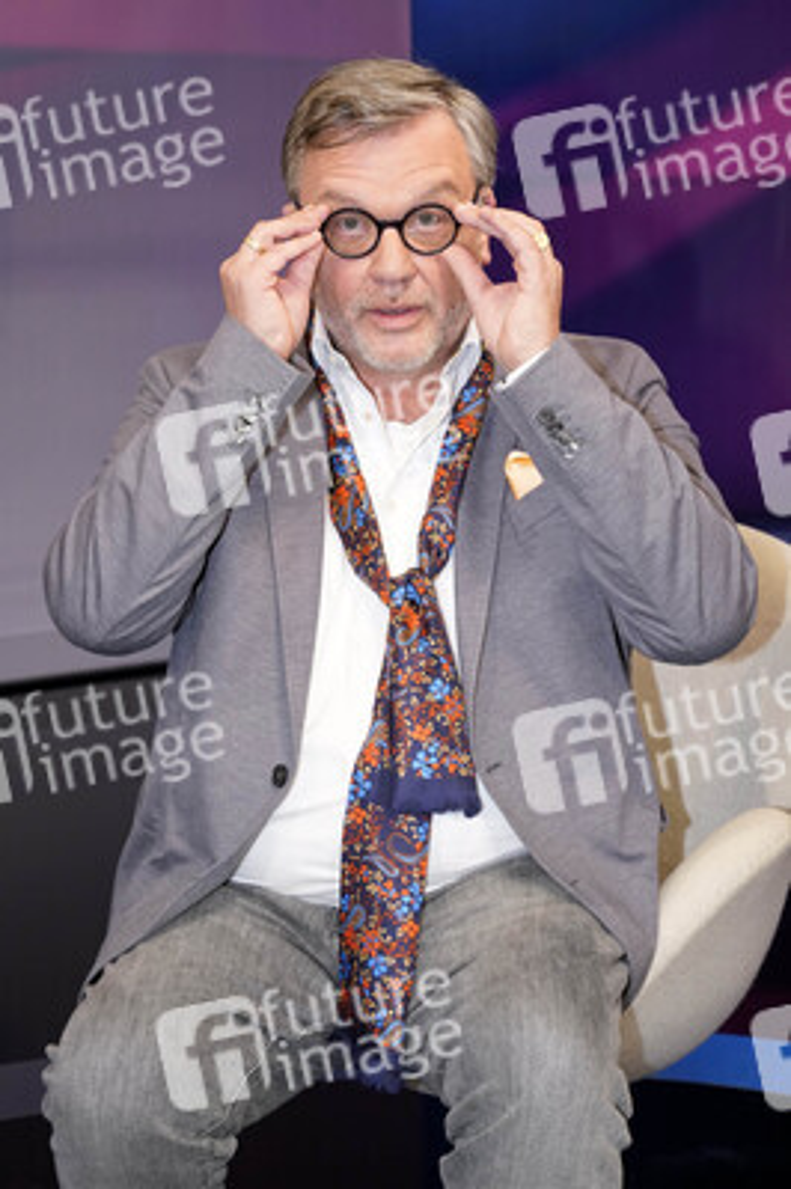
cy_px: 594
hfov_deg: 27.5
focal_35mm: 49
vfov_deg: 40.4
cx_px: 396
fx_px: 1618
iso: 2000
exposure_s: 1/125
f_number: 5.6
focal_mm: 49
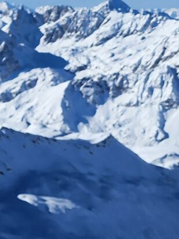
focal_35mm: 143
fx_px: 986
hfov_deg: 10.0
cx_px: 278
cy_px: 248
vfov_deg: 13.6
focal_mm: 6.4
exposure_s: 1/3773
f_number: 1.8
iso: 12
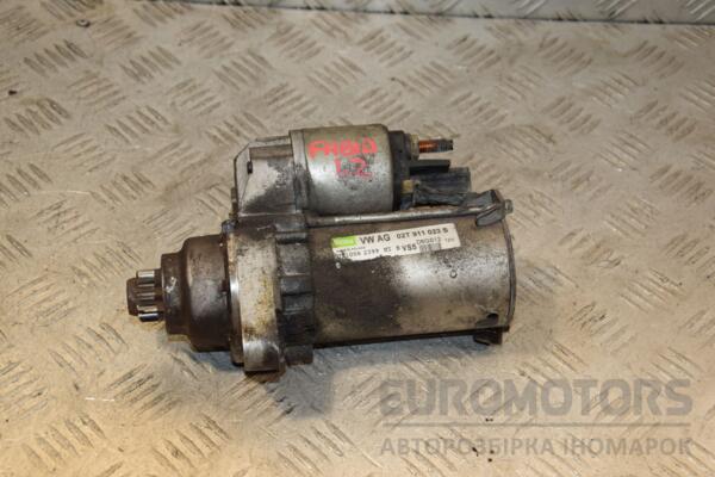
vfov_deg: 22.6
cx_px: 358
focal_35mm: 60
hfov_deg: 33.4
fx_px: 1192
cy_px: 238
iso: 800
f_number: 6.3
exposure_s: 1/200
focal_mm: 40
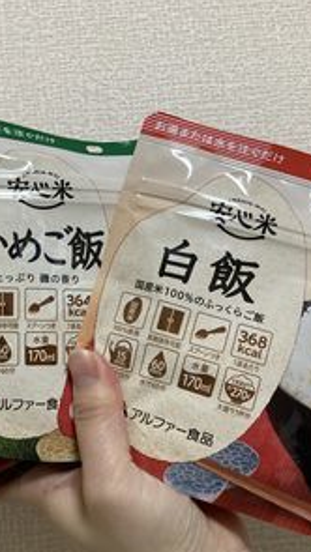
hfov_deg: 26.7
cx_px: 76
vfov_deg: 46.4
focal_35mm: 44
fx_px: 645
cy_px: 295
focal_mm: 3.99
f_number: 1.8
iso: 160
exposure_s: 1/50
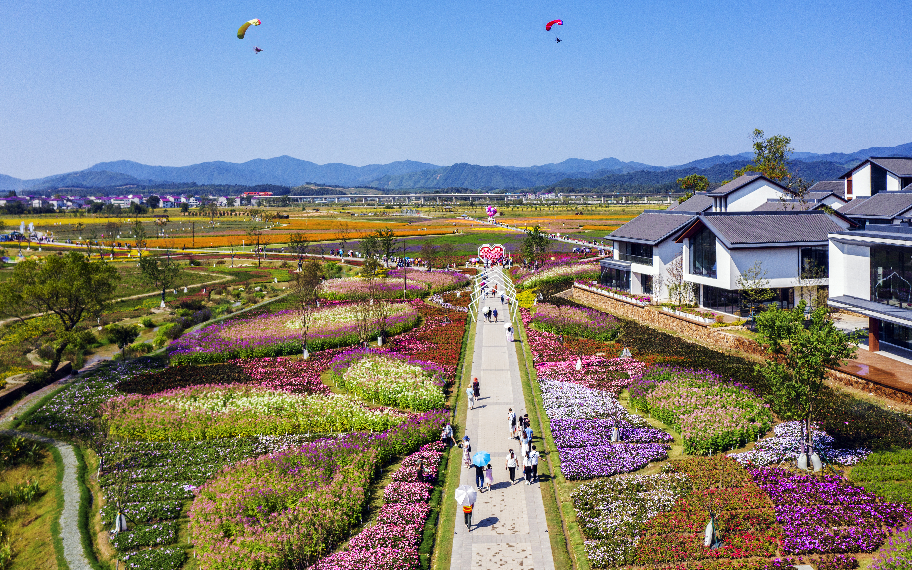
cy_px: 298
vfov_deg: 43.1
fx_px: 721
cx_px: 461
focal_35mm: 29
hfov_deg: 64.6
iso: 100
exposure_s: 1/500
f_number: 5.6
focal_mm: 10.26
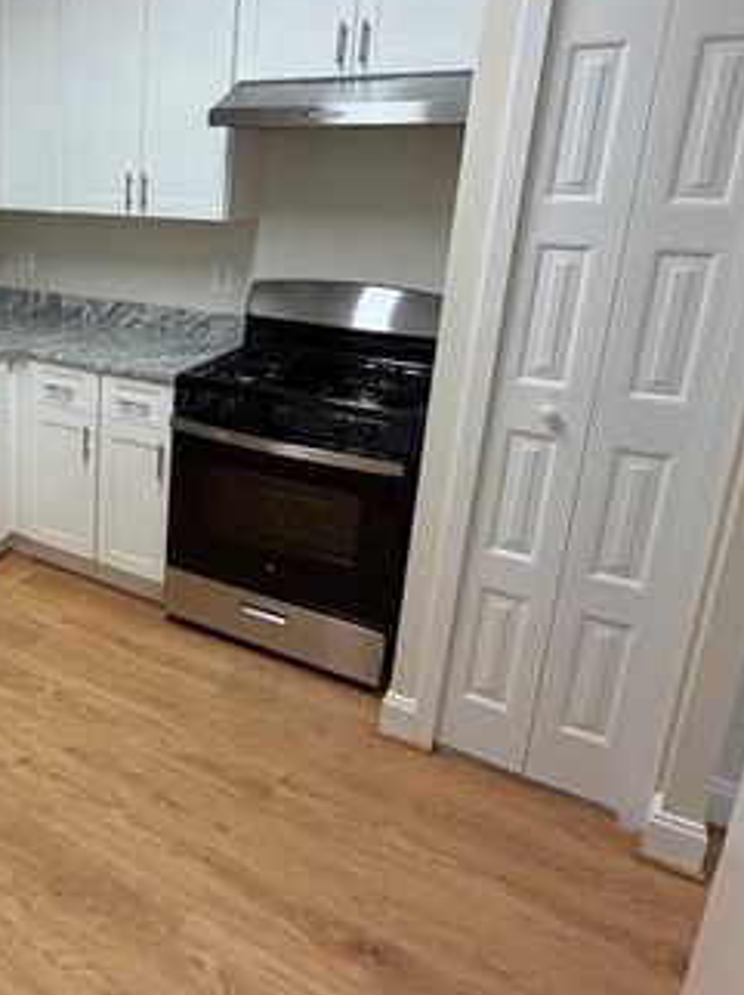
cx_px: 43
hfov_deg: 43.1
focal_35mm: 29
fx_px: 832
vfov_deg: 61.1
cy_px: 394
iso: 200
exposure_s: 1/120
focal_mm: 2.22
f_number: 2.2
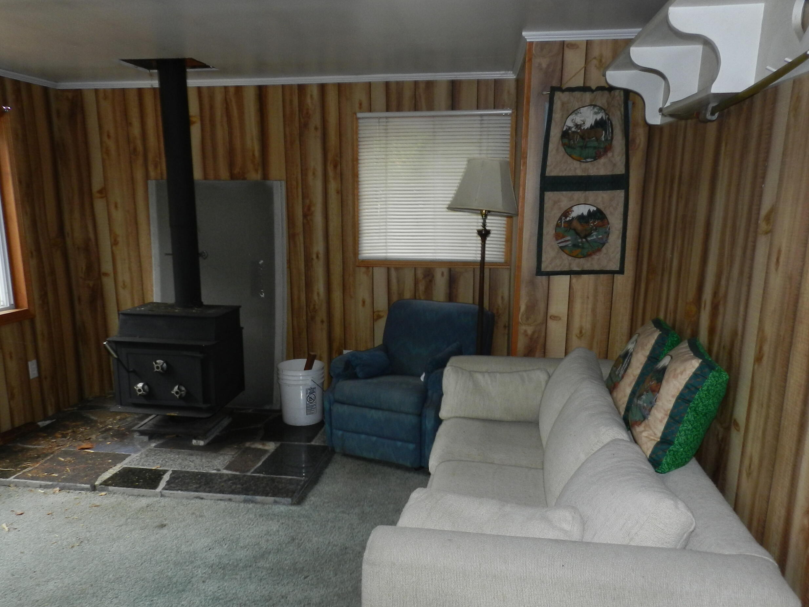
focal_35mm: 28
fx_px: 654
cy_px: 351
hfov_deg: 63.4
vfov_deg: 49.6
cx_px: 392
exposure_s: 1/30
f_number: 3.4
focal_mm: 4
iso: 200
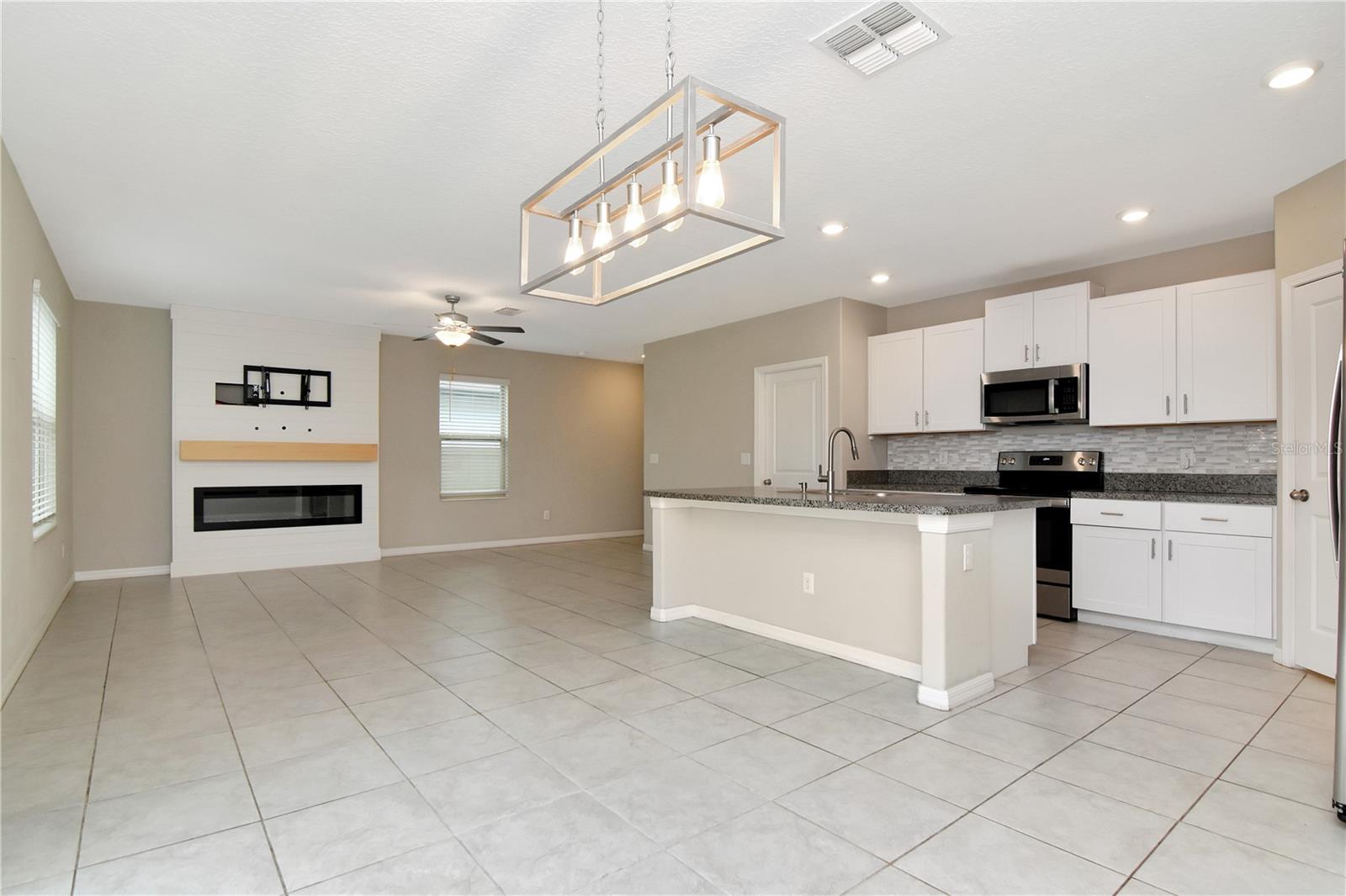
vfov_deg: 72.0
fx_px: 617
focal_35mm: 16
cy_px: 448
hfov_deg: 95.0
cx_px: 673
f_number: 8
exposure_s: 1/100
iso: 800
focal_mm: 11
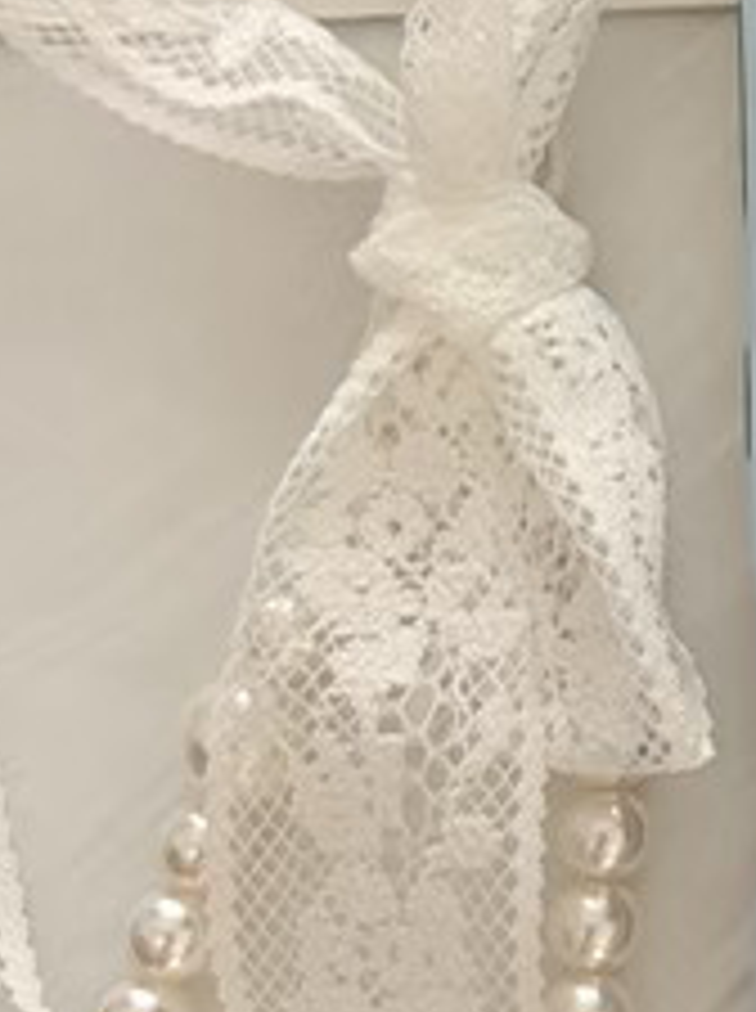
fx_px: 2745
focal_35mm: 94
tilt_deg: -78.7
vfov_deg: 20.8
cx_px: 1296
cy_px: 279
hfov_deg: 14.1
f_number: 1.6
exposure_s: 1/114
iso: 125
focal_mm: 5.96
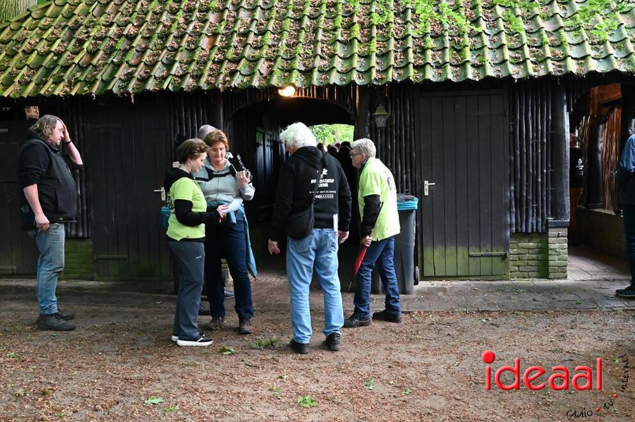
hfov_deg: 53.2
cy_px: 211
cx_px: 318
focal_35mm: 36
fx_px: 634
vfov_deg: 36.8
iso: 12800
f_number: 6.3
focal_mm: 36
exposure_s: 1/125
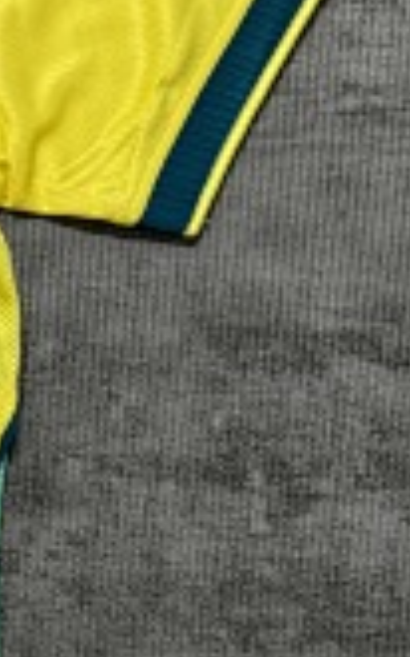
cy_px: 311
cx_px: -573
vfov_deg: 17.0
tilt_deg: -79.0
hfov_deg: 9.5
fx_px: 2201
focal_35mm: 123
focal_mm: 6.76
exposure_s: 1/50
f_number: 1.78
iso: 125
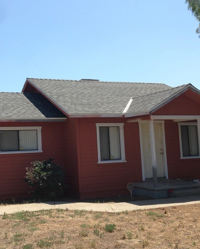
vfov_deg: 40.3
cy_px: 124
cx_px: 47
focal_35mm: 46
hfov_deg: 32.1
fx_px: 340
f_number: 2.4
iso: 50
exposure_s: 1/1153
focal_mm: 4.12
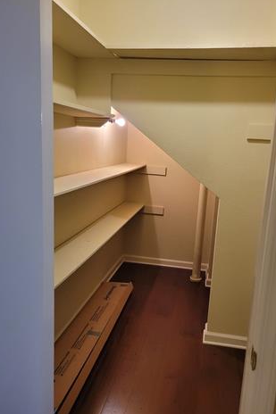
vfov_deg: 65.5
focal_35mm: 28
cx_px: 153
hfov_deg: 46.3
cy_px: 205
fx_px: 322
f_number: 1.8
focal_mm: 5.4
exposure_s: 1/120
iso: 320
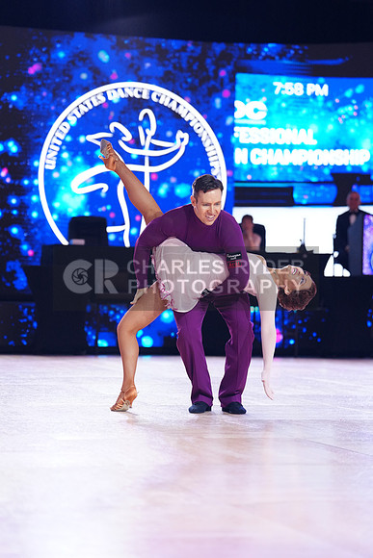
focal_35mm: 103
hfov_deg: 13.3
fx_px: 1600
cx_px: 186
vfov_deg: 19.8
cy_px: 279
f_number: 2.8
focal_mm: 103
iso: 2000
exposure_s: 1/400
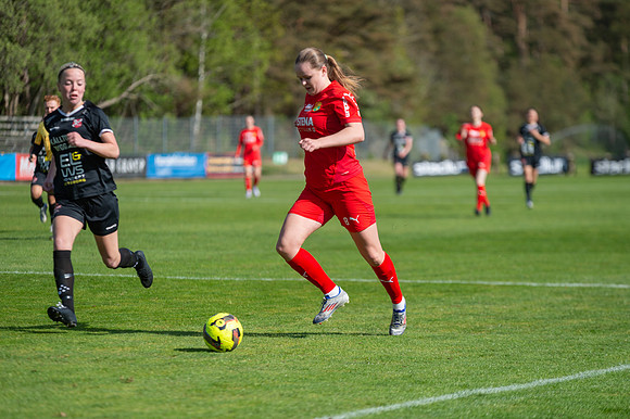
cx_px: 315
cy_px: 210
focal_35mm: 160
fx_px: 2798
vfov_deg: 8.6
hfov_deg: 12.8
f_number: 3.2
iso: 100
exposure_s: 1/1600
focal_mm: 160
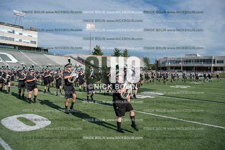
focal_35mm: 24
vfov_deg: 53.2
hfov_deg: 73.7
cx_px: 112
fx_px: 150
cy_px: 75
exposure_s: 1/640
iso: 100
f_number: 5.6
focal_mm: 24
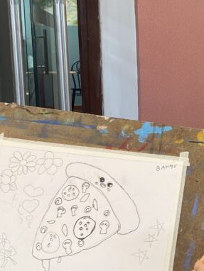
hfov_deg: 20.4
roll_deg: -0.3
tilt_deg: -7.0
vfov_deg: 28.5
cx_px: 235
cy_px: 134
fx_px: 534
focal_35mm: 68
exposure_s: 1/100
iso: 100
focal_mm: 4.25
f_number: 1.8
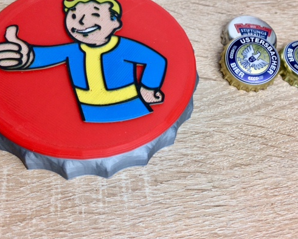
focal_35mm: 37
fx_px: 326
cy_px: 104
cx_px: 144
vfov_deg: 40.1
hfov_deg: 49.1
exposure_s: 1/100
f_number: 2.2
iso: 50
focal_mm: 4.15
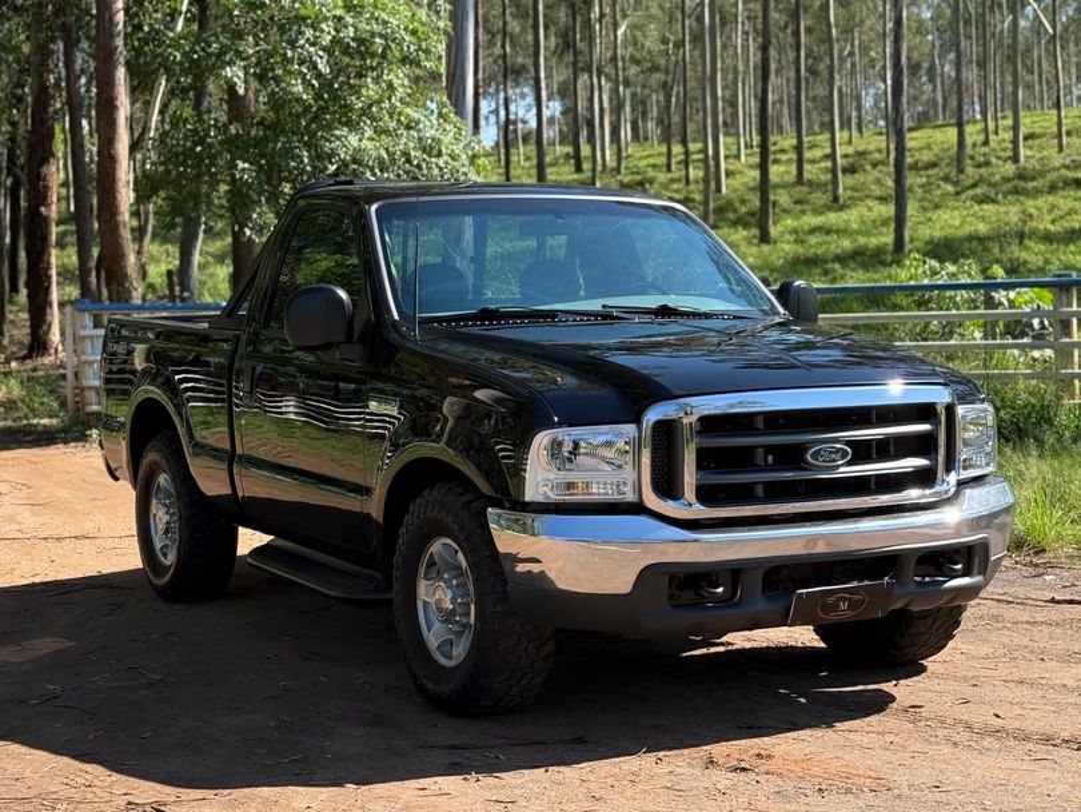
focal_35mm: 48
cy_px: 406
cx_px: 540
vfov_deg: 30.3
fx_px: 1499
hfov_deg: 39.6
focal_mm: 6.76
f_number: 1.78
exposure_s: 1/1754
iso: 100
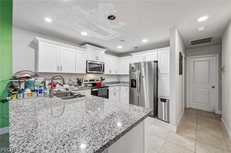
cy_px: 76
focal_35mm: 14
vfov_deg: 81.1
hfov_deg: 104.3
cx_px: 116
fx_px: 90
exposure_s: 1/15
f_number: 8
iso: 400
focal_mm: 14
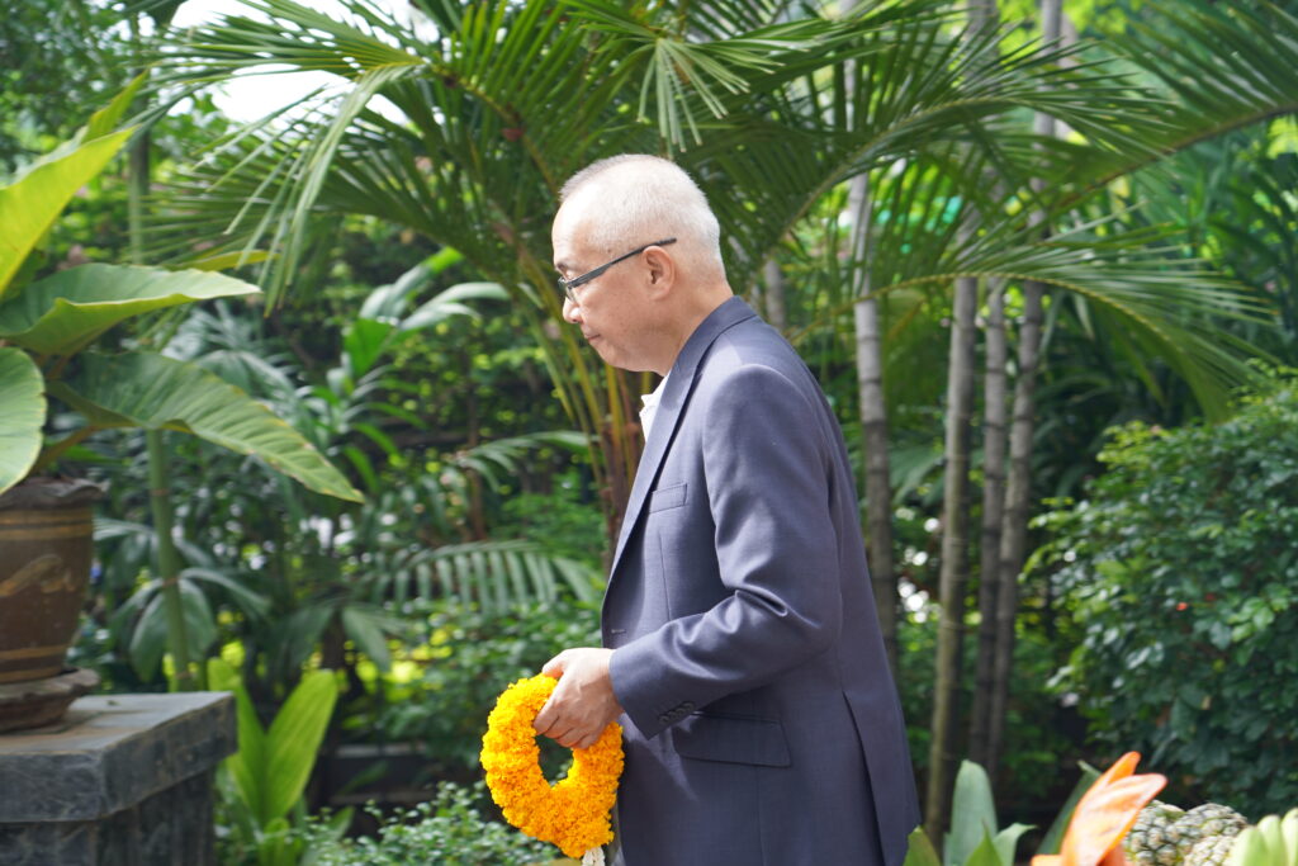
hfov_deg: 26.3
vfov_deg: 17.7
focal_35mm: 77
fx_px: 2776
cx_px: 649
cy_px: 433
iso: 200
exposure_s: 1/160
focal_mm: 77
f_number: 4
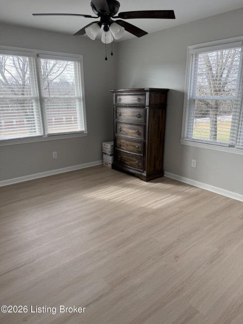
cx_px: 122
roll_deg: +0.0
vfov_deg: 71.6
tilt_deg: -15.9
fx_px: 225
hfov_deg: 56.8
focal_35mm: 24
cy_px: 162
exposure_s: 1/254
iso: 100
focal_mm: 6.76
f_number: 1.78
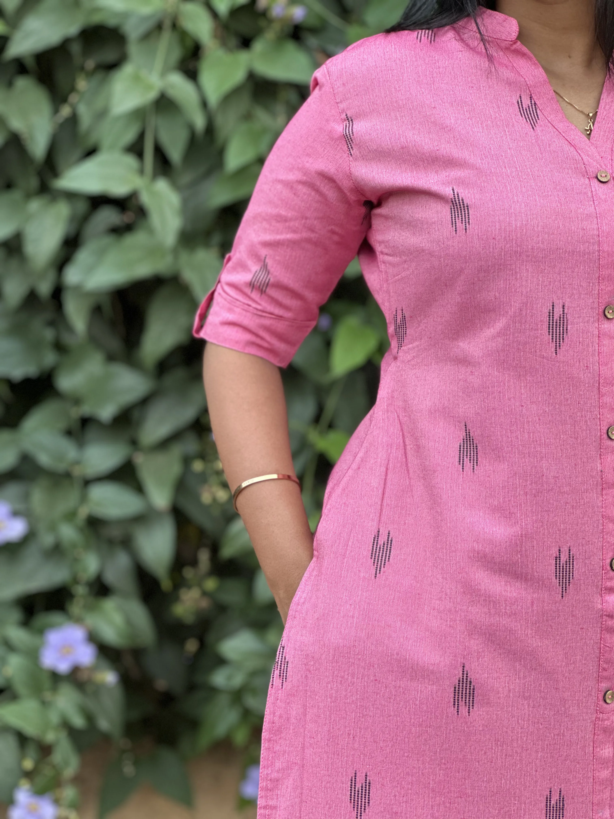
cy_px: 410
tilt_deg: -4.8
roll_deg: -1.4
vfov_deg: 25.3
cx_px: 307
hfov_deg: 19.1
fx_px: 1821
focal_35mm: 77
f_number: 2.8
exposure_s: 1/121
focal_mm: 9
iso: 160
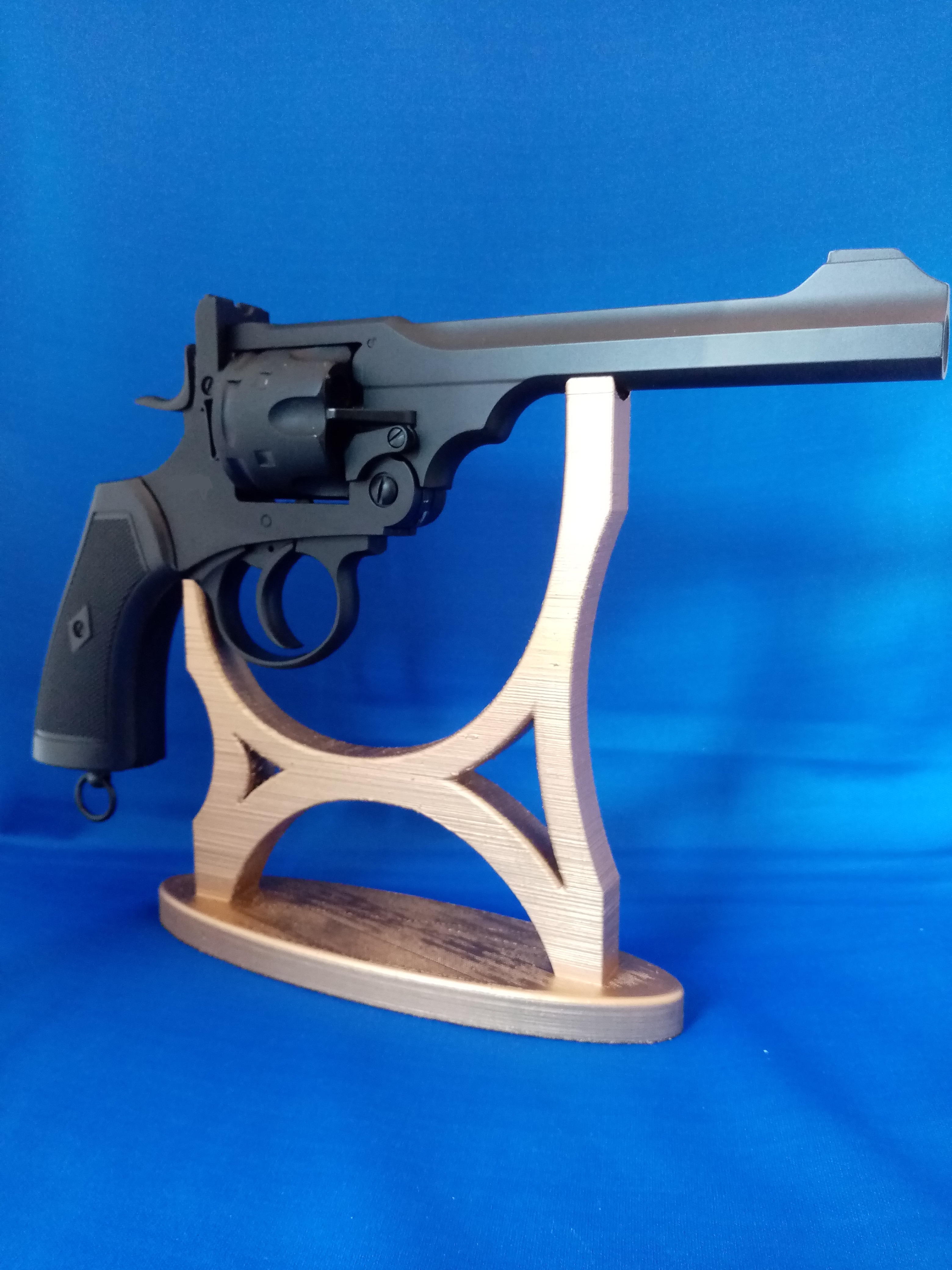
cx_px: 476
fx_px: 953
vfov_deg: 67.3
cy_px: 635
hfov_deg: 53.1
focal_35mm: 26
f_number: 1.8
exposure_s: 1/25
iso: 594
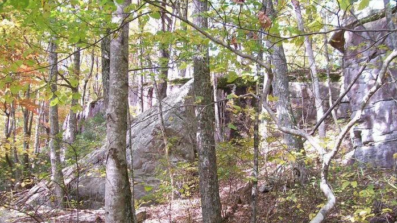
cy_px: 139
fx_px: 421
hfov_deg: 50.5
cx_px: 197
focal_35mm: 40
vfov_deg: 29.6
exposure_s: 1/57.9
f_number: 2.7
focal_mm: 6
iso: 80
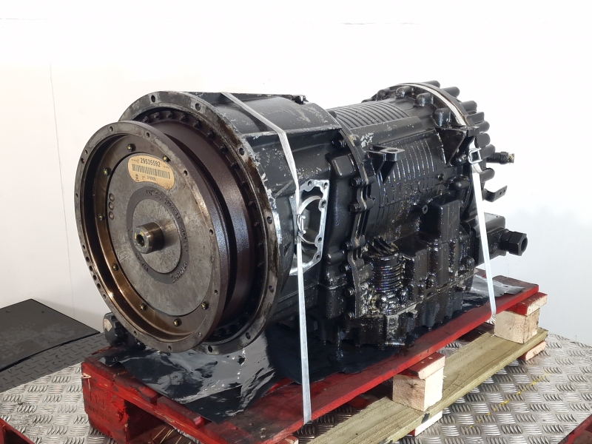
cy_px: 222
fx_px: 393
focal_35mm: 23
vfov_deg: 58.9
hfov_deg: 73.9
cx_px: 296
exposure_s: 1/50
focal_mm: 6.4
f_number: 1.8
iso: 100
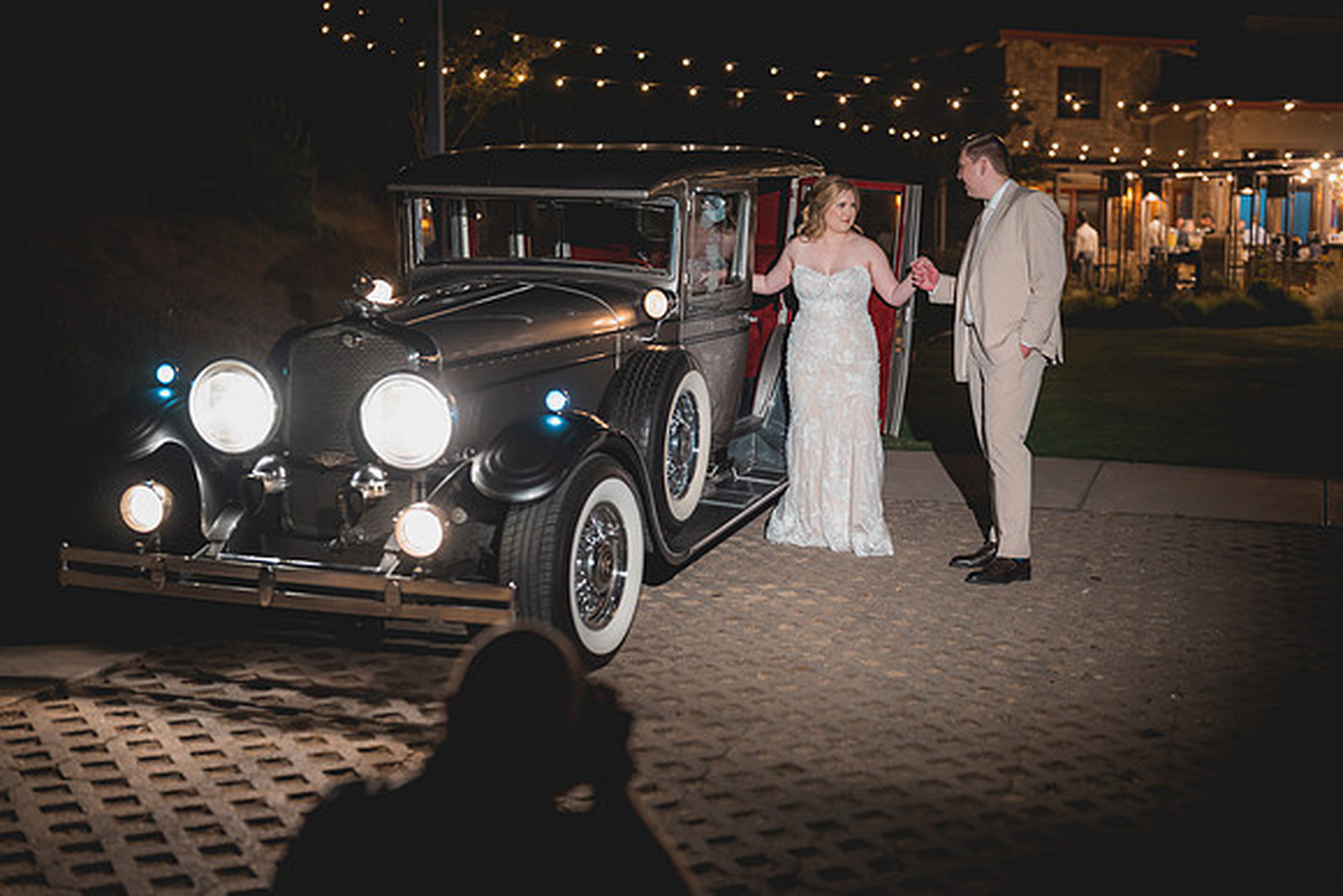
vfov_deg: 27.0
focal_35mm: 50
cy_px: 448
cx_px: 672
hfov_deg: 39.6
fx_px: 1866
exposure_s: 1/100
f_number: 1.8
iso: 800
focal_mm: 50
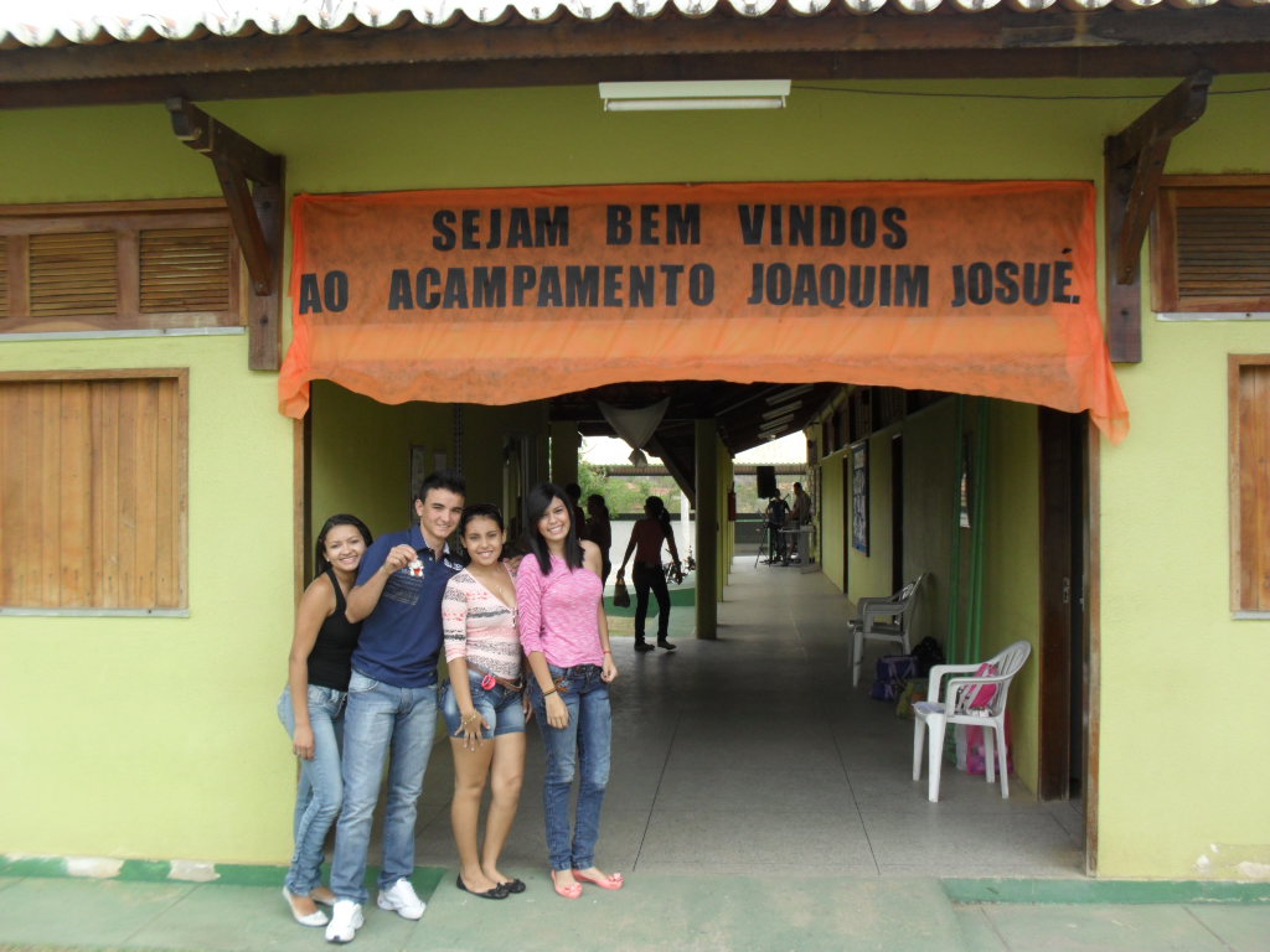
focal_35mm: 35
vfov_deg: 40.7
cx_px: 635
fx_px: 1284
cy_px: 476
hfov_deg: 52.6
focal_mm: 6.3
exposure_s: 1/500
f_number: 3.2
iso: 100
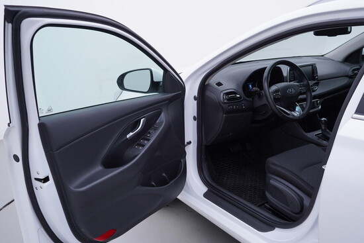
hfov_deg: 53.1
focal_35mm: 36
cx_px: 182
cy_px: 122
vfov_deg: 36.9
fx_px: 364
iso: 125
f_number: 3.5
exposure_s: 1/60
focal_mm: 24
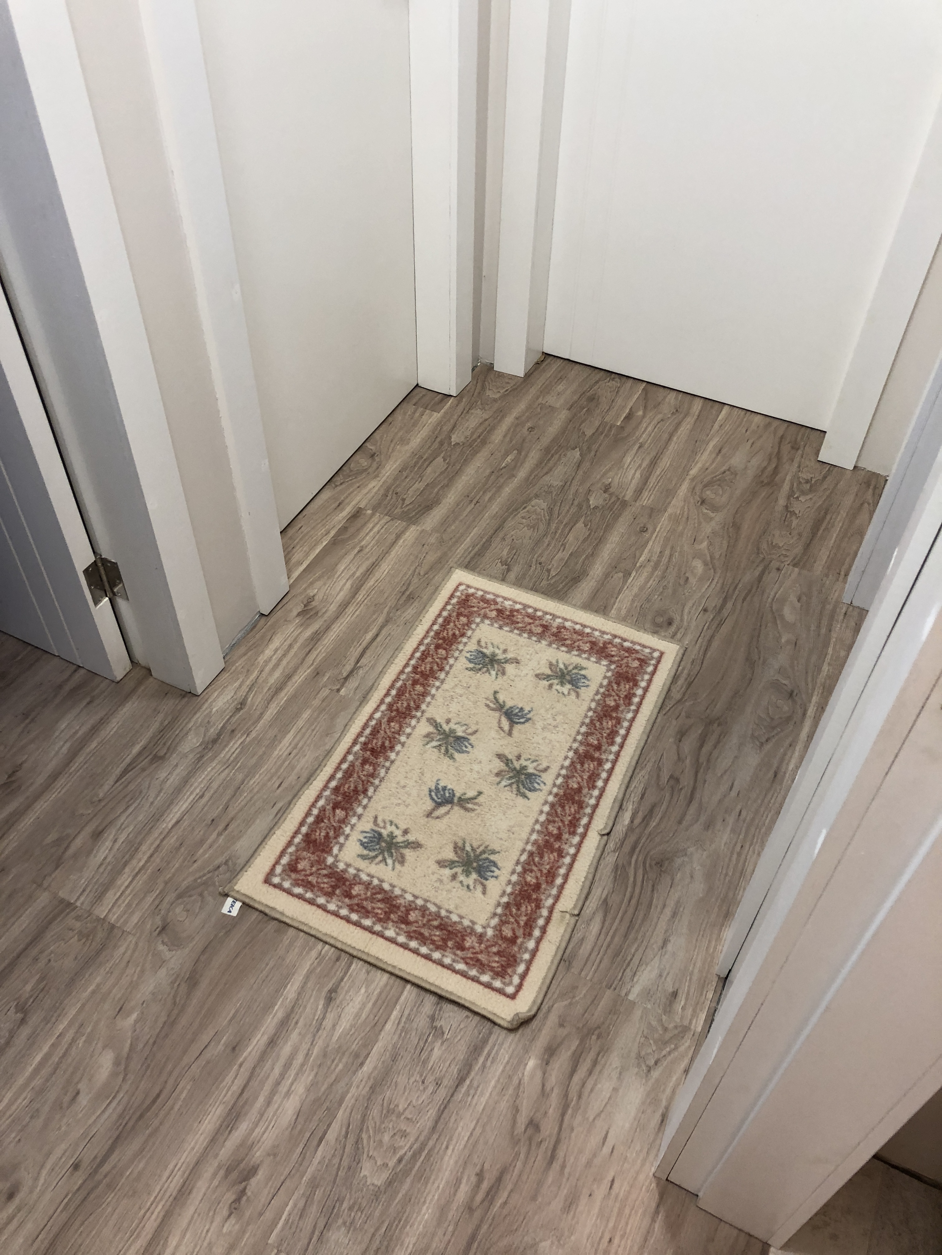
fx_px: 1016
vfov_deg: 63.4
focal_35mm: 28
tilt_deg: -45.5
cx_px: 471
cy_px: 628
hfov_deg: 49.7
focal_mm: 4
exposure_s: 1/24
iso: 40
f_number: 1.8
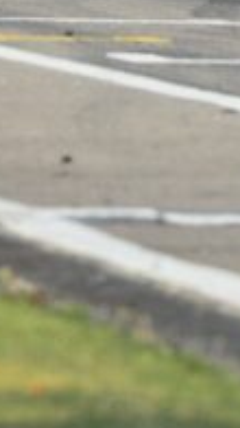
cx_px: -50
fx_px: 18632
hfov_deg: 0.7
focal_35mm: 1644
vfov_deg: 1.3
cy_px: -281
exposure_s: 1/400
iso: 200
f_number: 8
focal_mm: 300
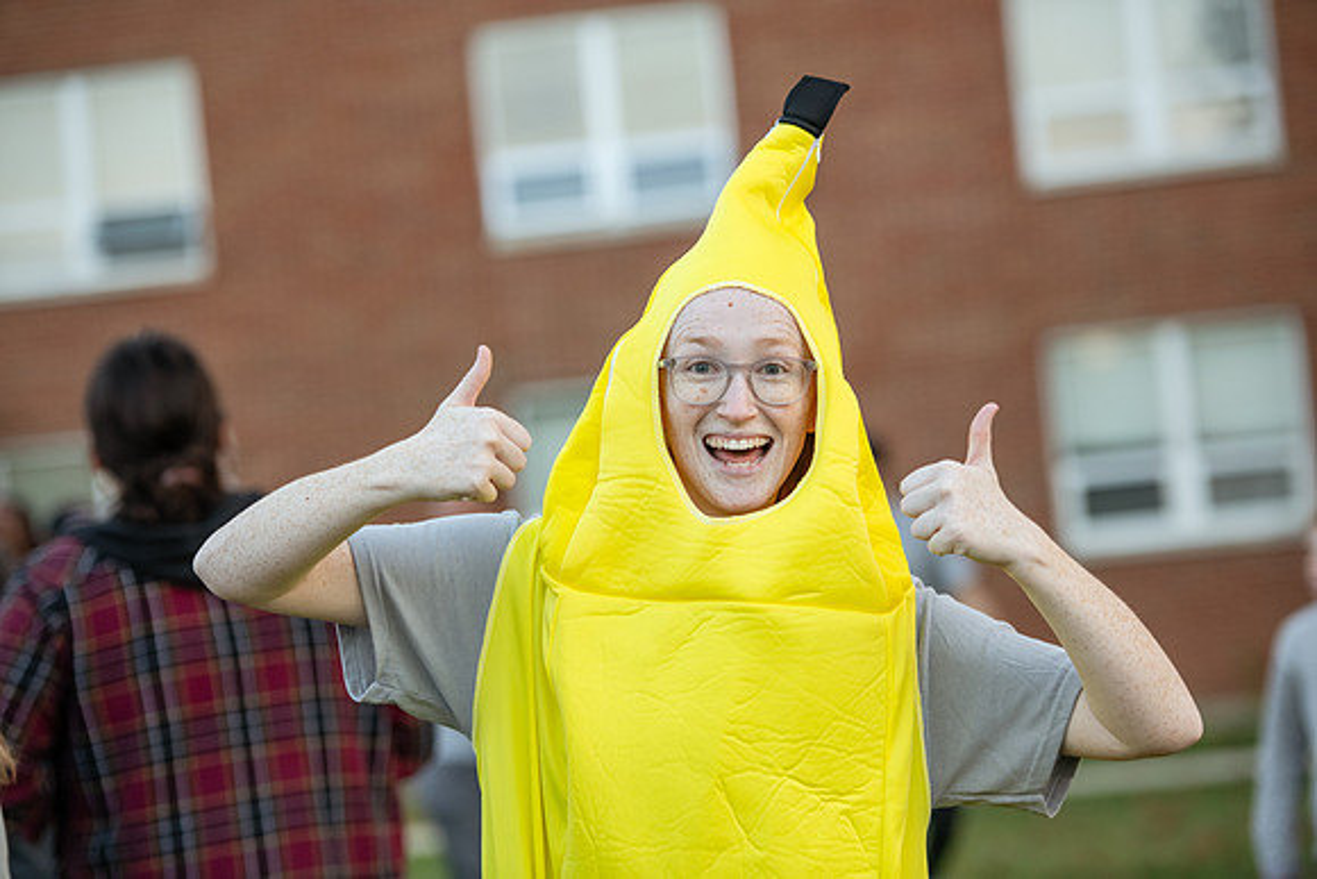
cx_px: 658
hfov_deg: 17.6
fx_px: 4244
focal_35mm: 116
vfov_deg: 11.8
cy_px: 440
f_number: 3.2
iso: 1000
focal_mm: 116
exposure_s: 1/500
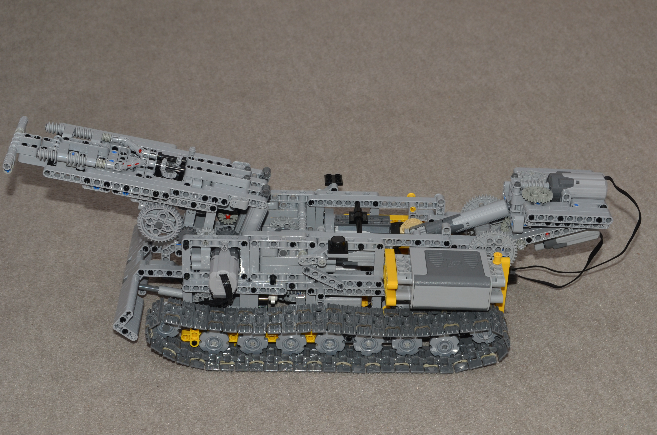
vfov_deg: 18.1
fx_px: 1366
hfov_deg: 27.0
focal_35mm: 75
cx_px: 326
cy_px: 210
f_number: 11
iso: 200
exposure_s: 1/60
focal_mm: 48
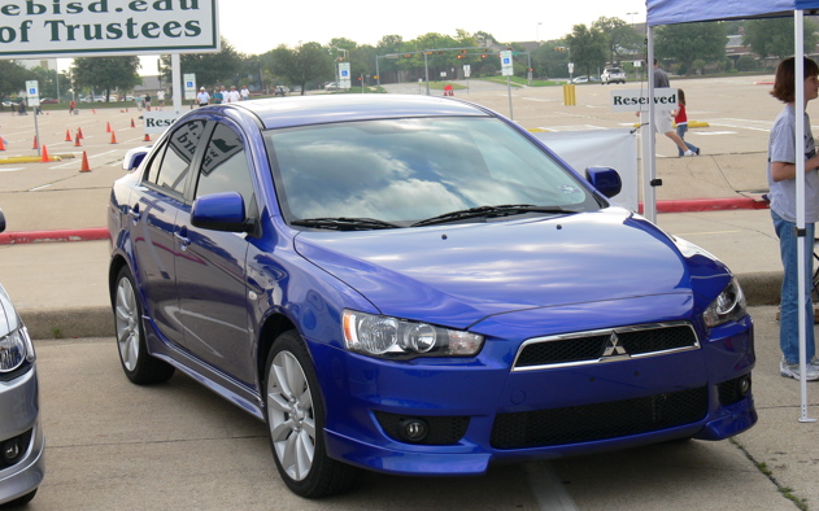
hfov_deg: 29.0
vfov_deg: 18.3
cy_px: 228
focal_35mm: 71
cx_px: 410
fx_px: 1584
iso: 80
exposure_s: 1/100
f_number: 4.5
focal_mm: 14
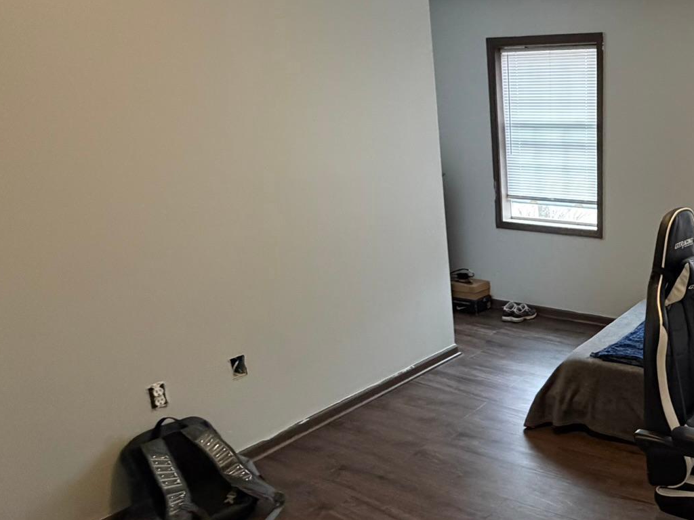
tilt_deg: -15.9
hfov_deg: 54.1
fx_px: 561
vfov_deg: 49.6
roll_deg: -0.8
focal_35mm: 28
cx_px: 643
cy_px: 290
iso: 640
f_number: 2.2
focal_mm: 2.22
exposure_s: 1/60
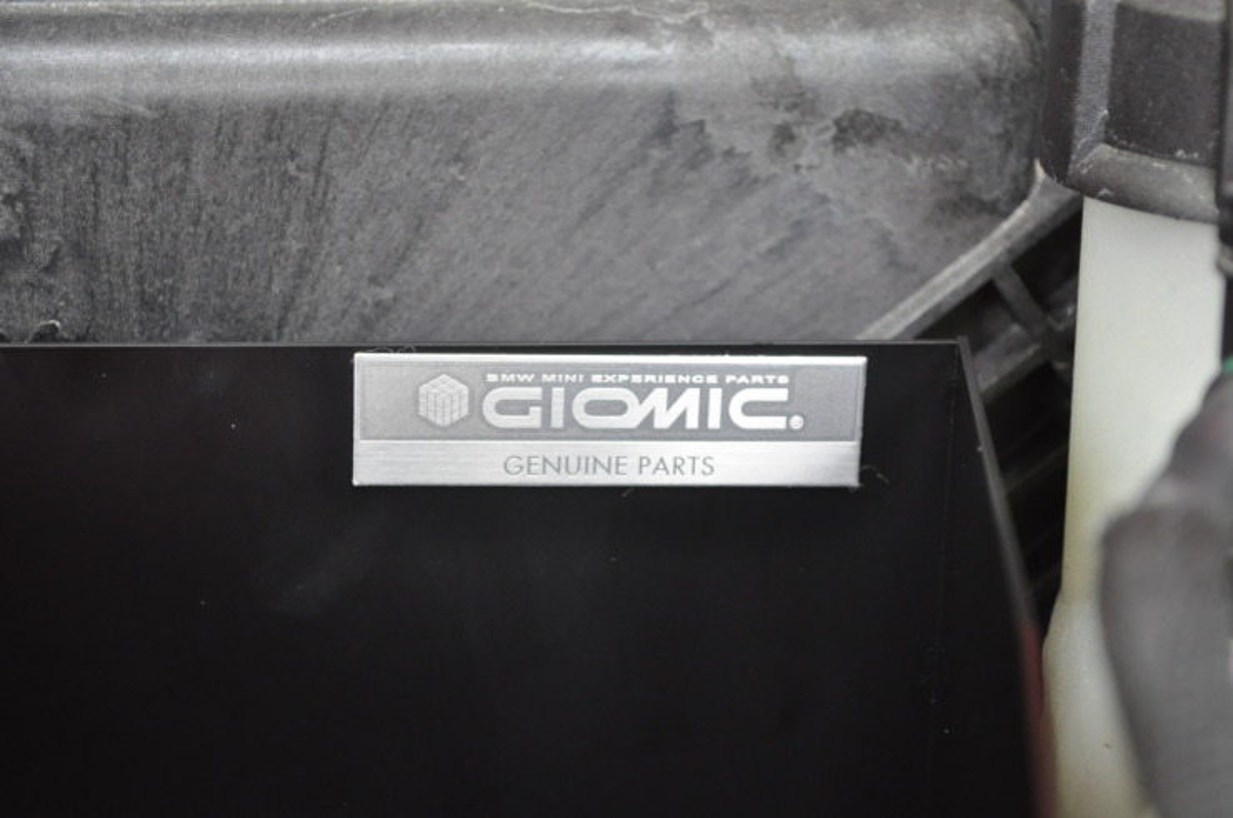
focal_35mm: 82
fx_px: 2821
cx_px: 616
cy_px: 409
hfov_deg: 24.7
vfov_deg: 16.5
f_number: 5.6
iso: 1250
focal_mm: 55
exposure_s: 1/30
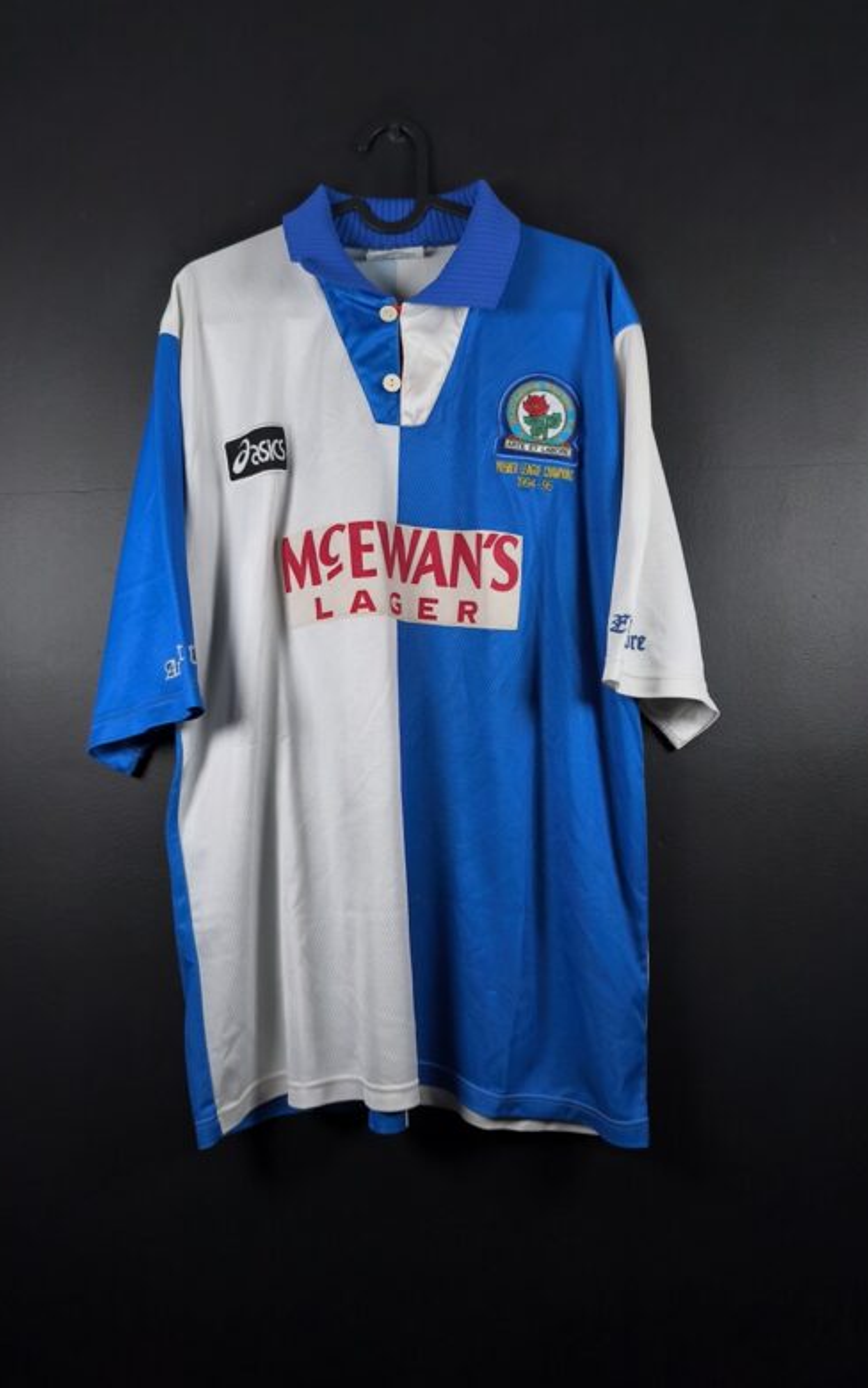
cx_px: 375
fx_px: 946
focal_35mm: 25
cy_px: 706
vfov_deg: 72.5
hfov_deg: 49.2
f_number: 1.6
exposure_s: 1/200
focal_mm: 6.57
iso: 400
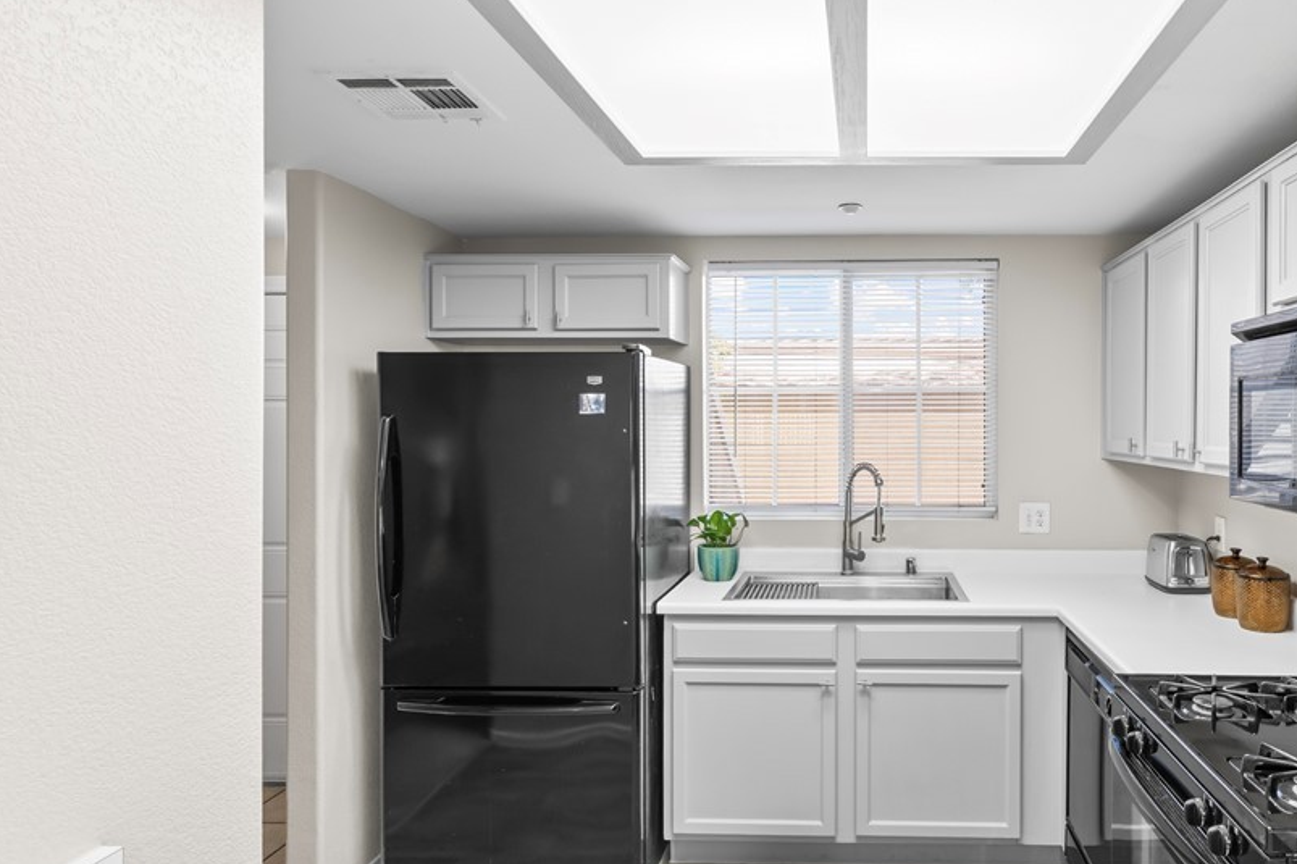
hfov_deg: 74.3
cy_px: 434
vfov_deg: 55.1
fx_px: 828
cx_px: 842
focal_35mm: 23
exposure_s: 1/13
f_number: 8
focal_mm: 17
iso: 400
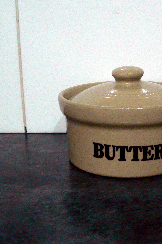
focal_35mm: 50
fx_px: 337
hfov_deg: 26.5
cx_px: 127
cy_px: 122
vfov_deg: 39.6
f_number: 2.8
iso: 400
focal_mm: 6
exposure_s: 1/30
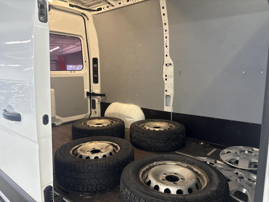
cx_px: 134
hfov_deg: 67.3
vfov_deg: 53.1
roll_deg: +1.7
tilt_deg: -7.5
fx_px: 202
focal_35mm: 26
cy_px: 101
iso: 320
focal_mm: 5.96
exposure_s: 1/50
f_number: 1.6
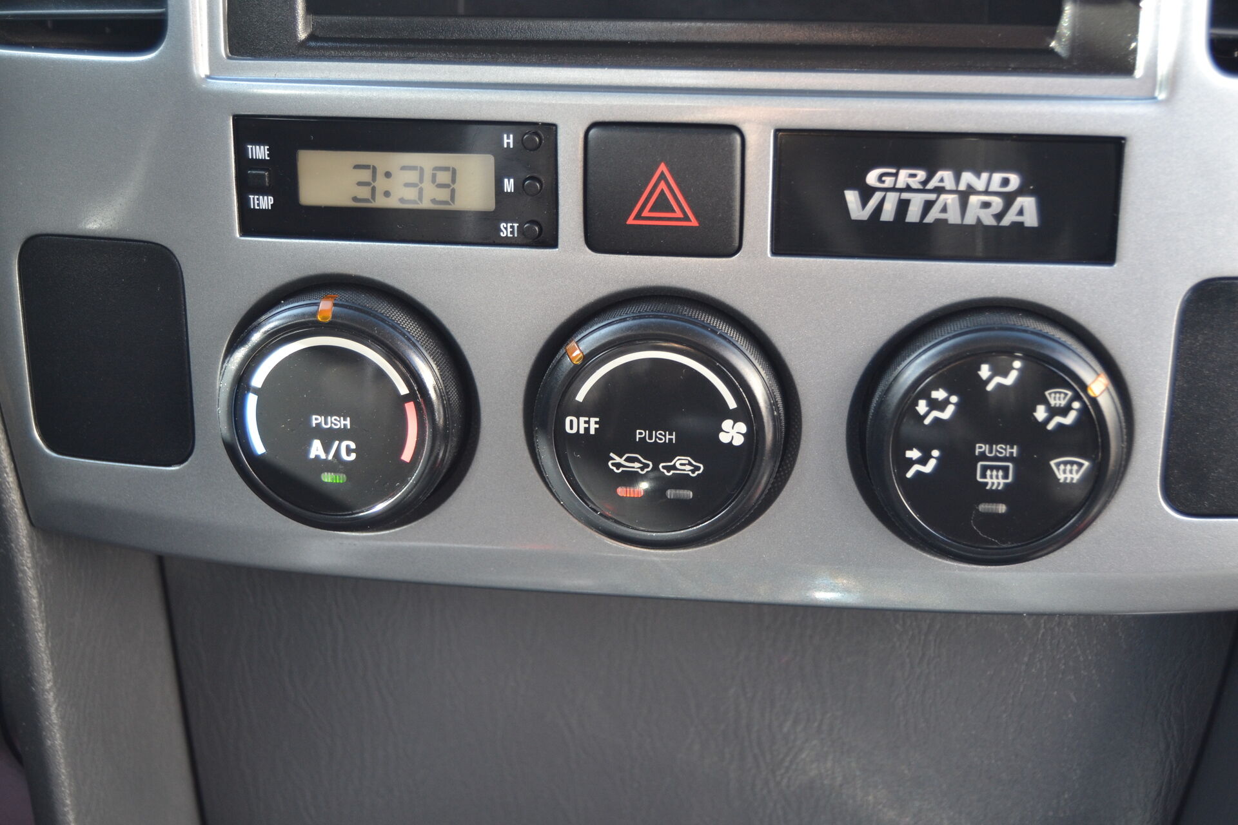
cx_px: 619
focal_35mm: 52
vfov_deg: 25.8
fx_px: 1805
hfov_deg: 37.9
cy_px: 412
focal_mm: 35
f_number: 4.5
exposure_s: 1/60
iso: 450
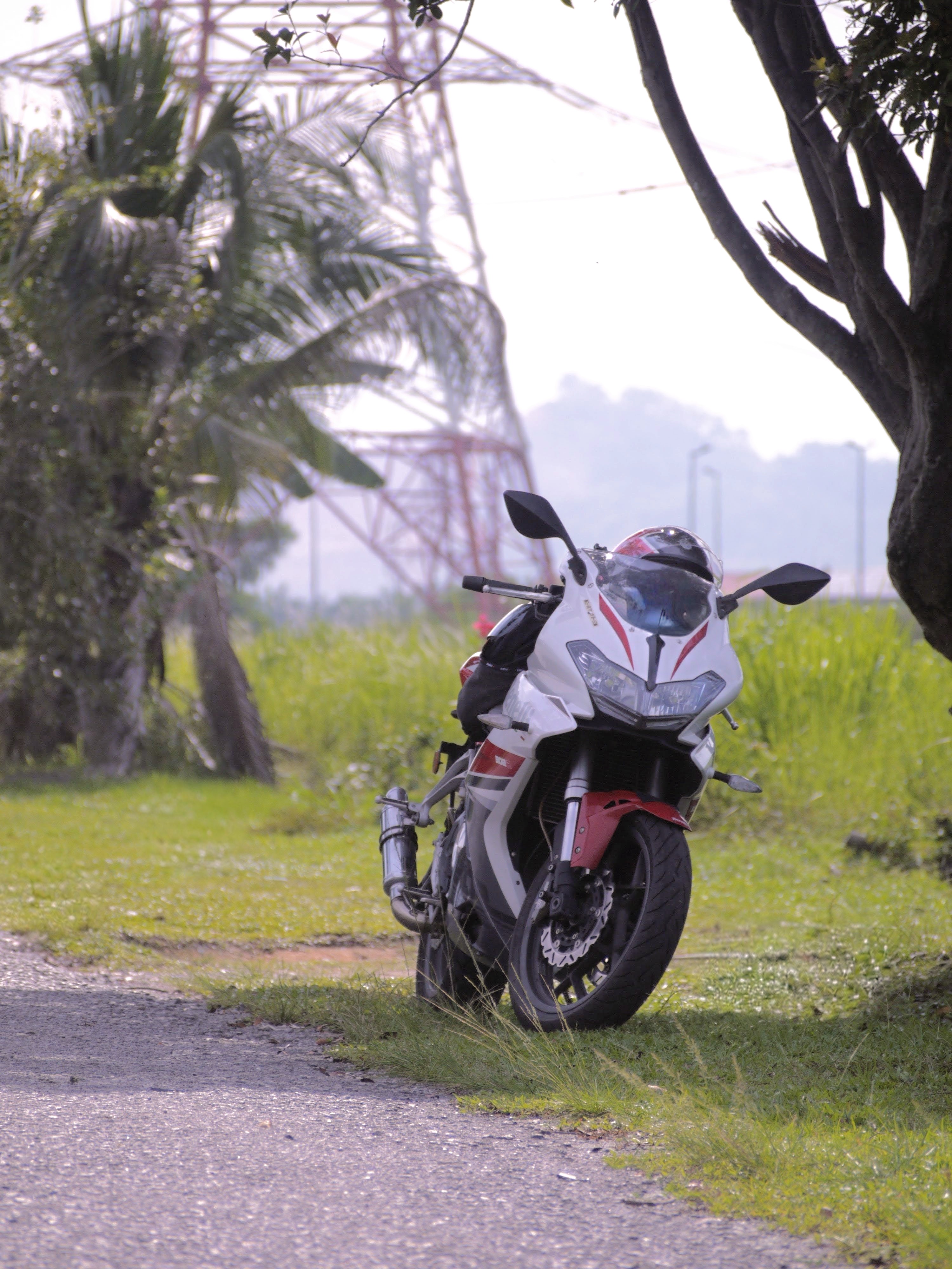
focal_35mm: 300
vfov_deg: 6.6
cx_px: 476
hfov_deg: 5.0
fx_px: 11001
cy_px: 634
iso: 160
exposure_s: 1/1300
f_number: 5.6
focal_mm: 150
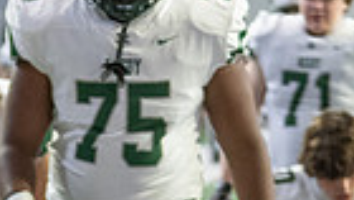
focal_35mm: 398
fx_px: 3739
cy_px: 551
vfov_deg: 3.0
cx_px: -144
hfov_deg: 5.4
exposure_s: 1/320
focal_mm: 70
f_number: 2.8
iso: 3200
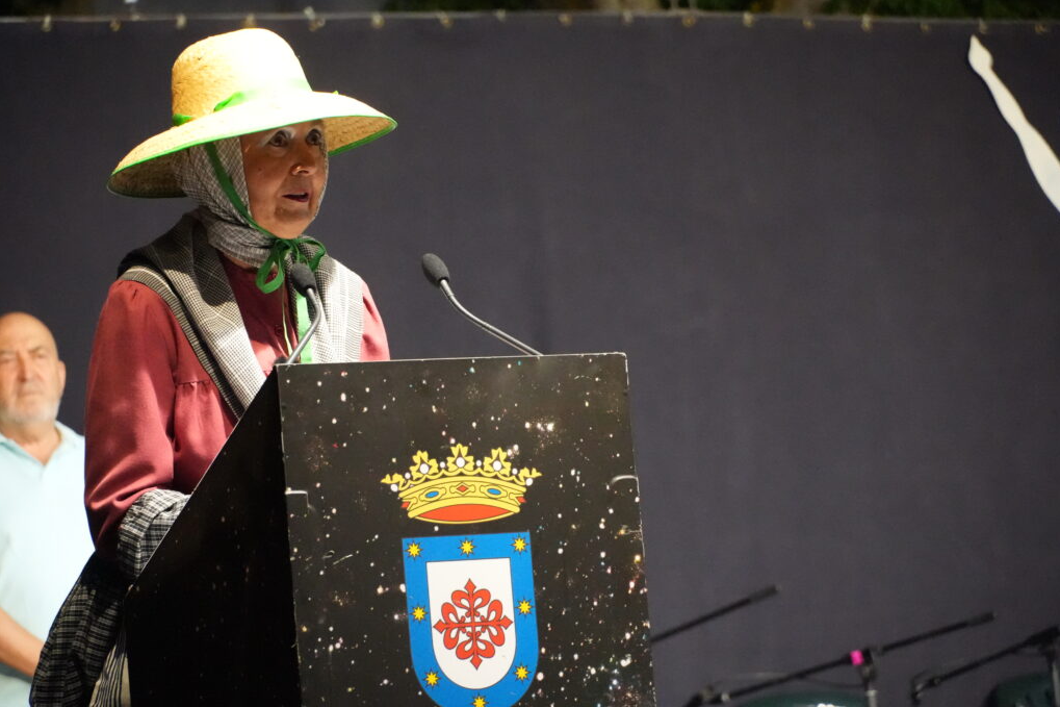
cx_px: 532
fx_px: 5991
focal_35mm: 204
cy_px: 355
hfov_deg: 10.1
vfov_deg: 6.7
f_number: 5.6
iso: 10000
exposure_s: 1/160
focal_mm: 135
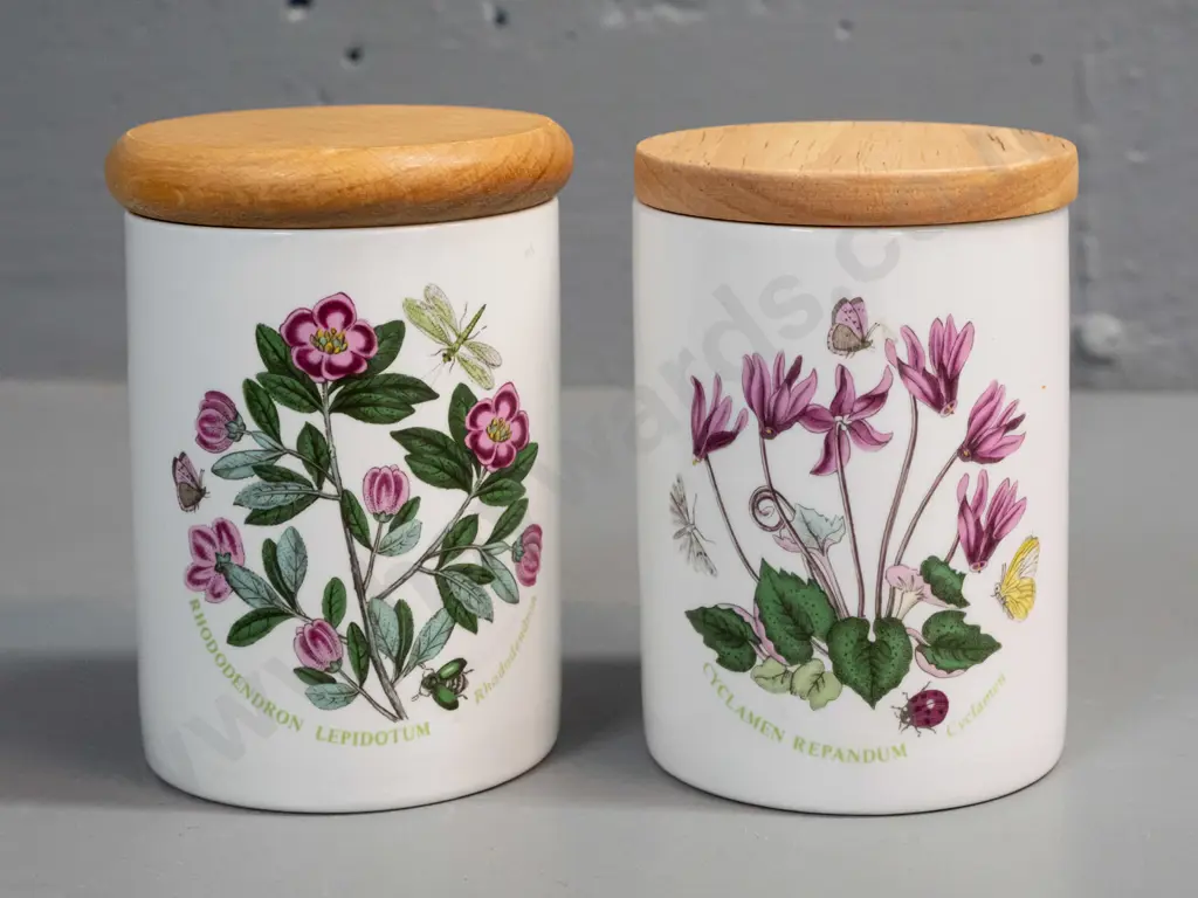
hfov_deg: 30.3
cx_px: 599
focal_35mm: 64
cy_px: 449
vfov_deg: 22.9
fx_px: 2215
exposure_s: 1/125
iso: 3200
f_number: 5.6
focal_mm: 32
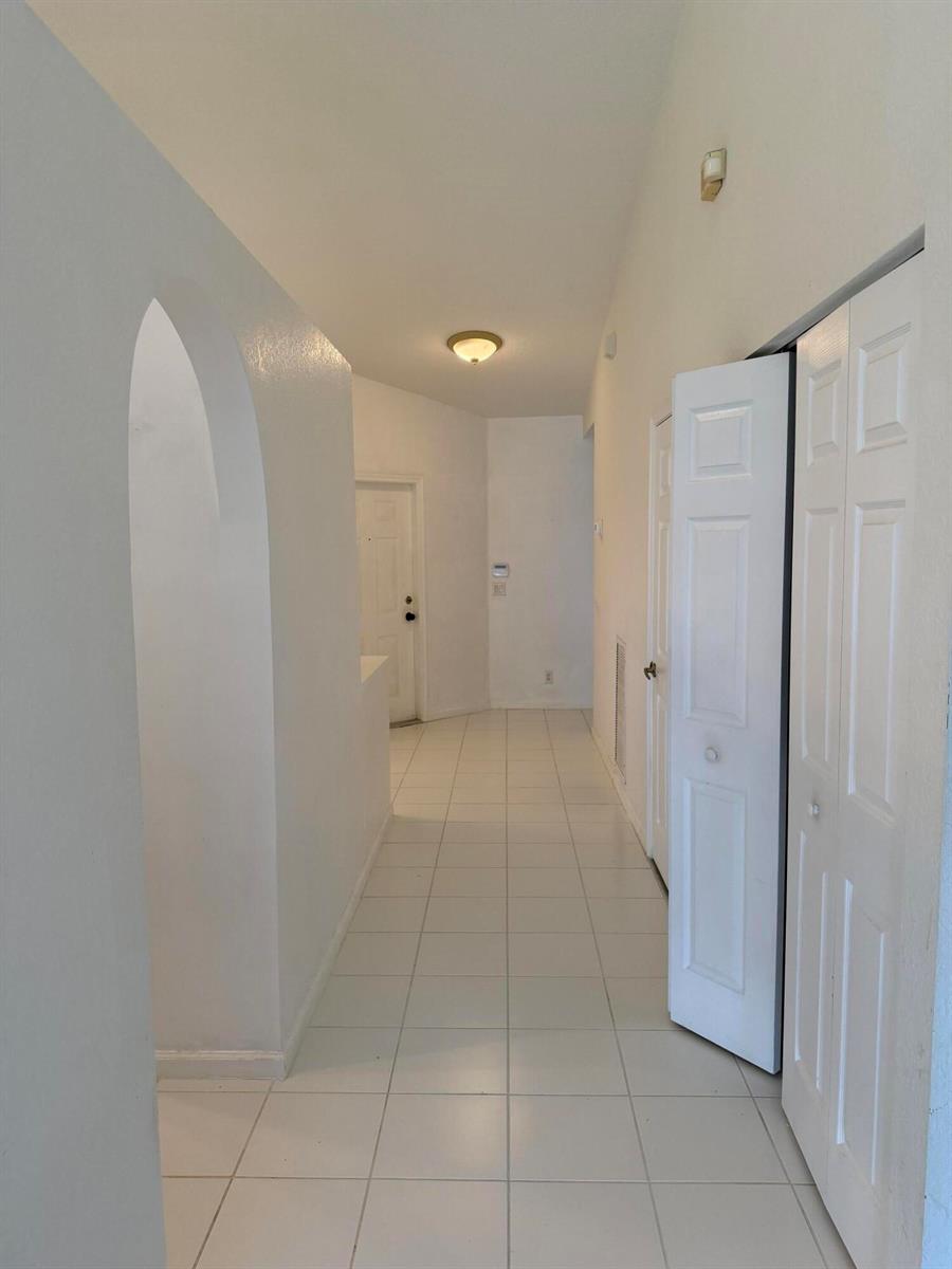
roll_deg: +1.1
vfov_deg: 71.6
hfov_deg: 56.8
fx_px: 880
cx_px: 476
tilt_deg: -5.6
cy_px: 634
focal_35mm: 24
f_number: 1.78
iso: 160
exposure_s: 1/174
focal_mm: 6.76
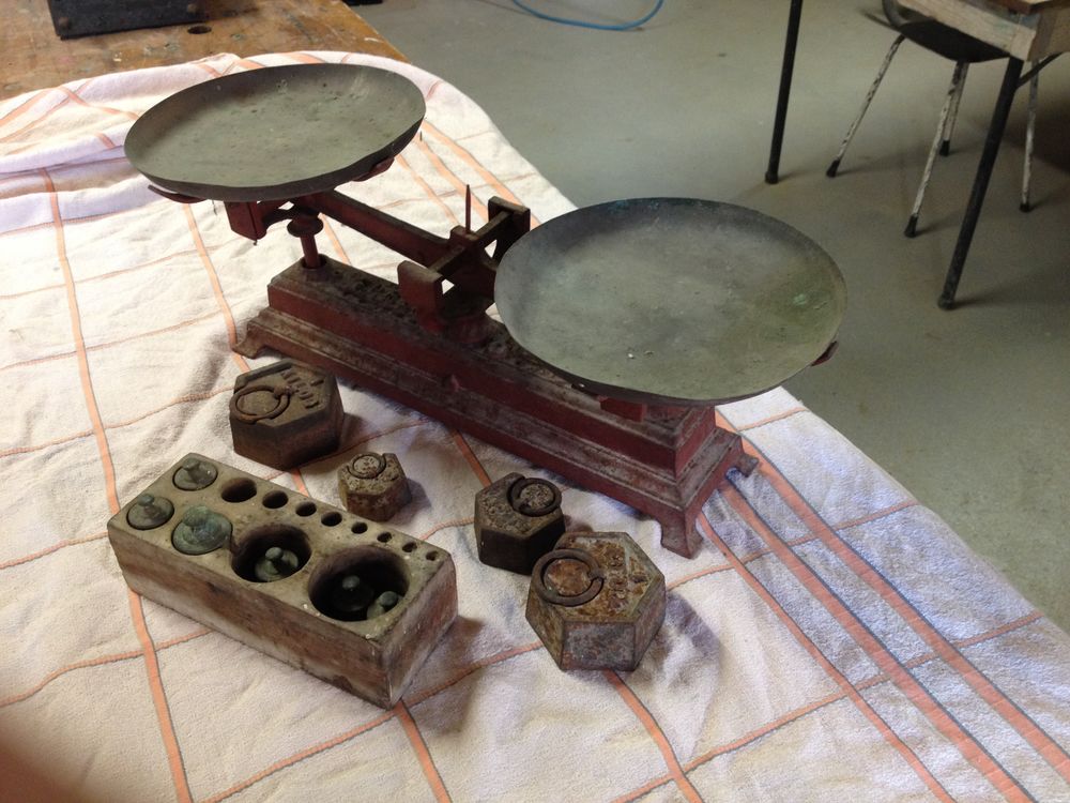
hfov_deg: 52.6
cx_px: 535
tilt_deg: -41.6
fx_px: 1082
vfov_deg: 40.7
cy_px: 402
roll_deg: -0.5
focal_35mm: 35
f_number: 2.4
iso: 125
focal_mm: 4.28
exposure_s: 1/20
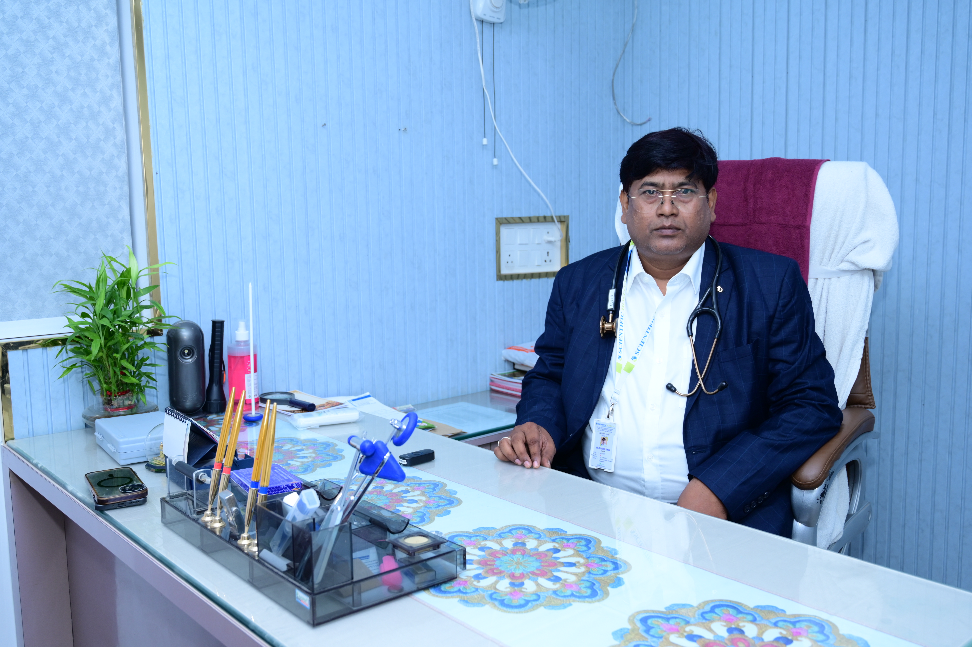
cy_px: 324
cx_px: 486
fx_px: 890
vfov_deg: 39.9
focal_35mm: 33
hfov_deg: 57.3
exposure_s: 1/160
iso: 500
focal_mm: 33
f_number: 5.6
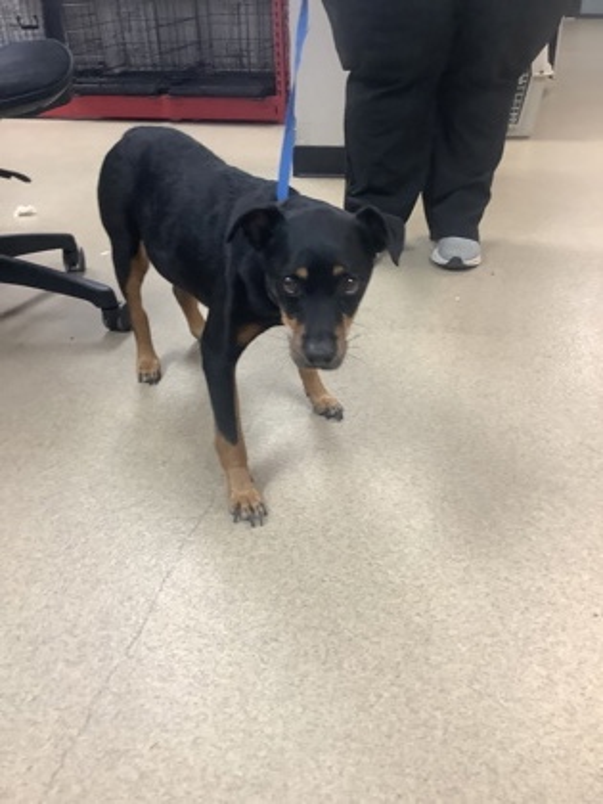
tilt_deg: -28.4
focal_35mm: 31
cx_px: 302
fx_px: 720
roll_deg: +4.5
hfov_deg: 45.4
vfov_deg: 58.4
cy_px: 402
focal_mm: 3.3
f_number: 2.4
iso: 160
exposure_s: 1/60
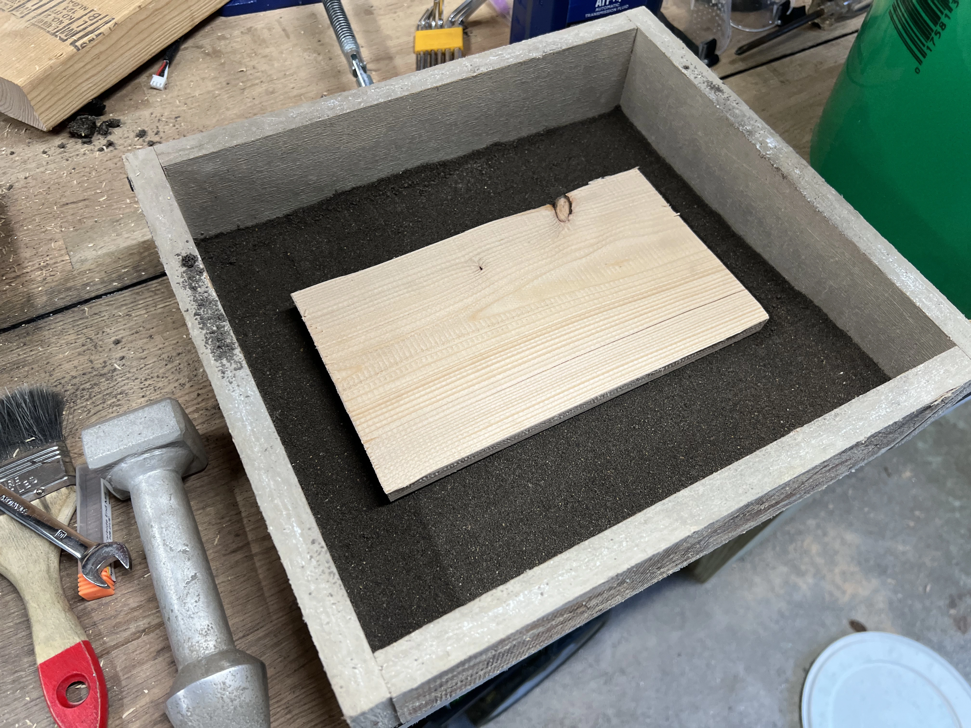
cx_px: 486
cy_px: 364
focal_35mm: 26
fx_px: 729
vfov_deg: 53.1
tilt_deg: -57.5
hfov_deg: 67.3
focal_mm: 5.7
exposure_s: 1/120
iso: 80
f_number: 1.5
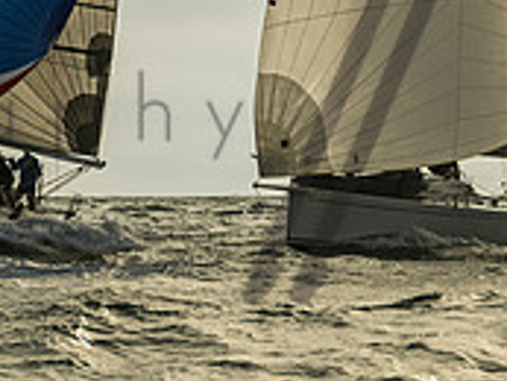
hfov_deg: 4.3
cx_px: 194
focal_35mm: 457
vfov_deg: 3.3
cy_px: -101
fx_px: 6698
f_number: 6.3
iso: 250
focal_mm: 115
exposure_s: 1/2500
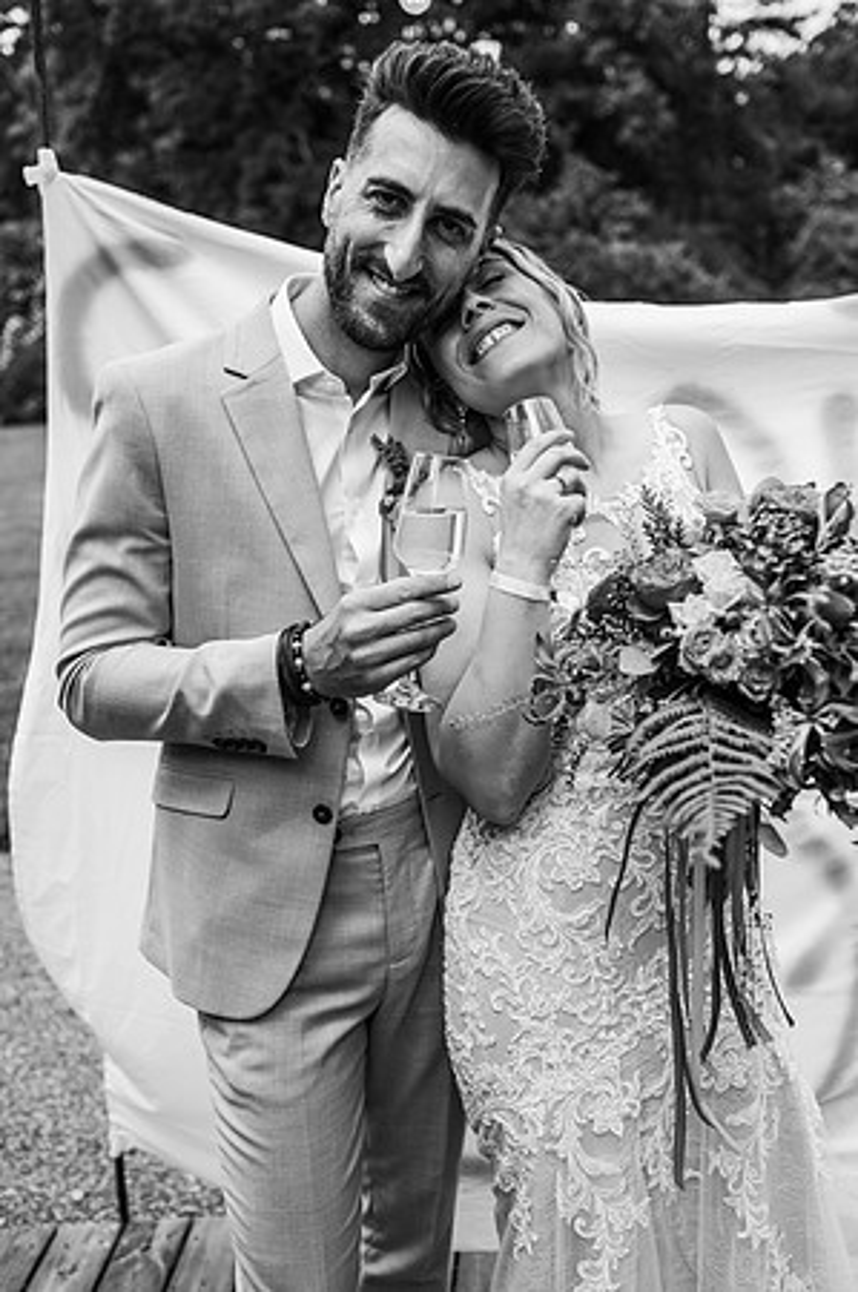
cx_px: 429
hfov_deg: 37.8
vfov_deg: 54.5
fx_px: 1254
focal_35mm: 35
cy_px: 646
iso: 100
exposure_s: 1/1000
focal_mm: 35
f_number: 2.8
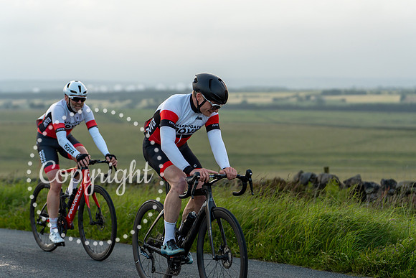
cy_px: 139
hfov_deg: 19.5
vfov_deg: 13.0
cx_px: 208
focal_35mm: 105
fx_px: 1214
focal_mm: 105
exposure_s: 1/1250
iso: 400
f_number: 3.2
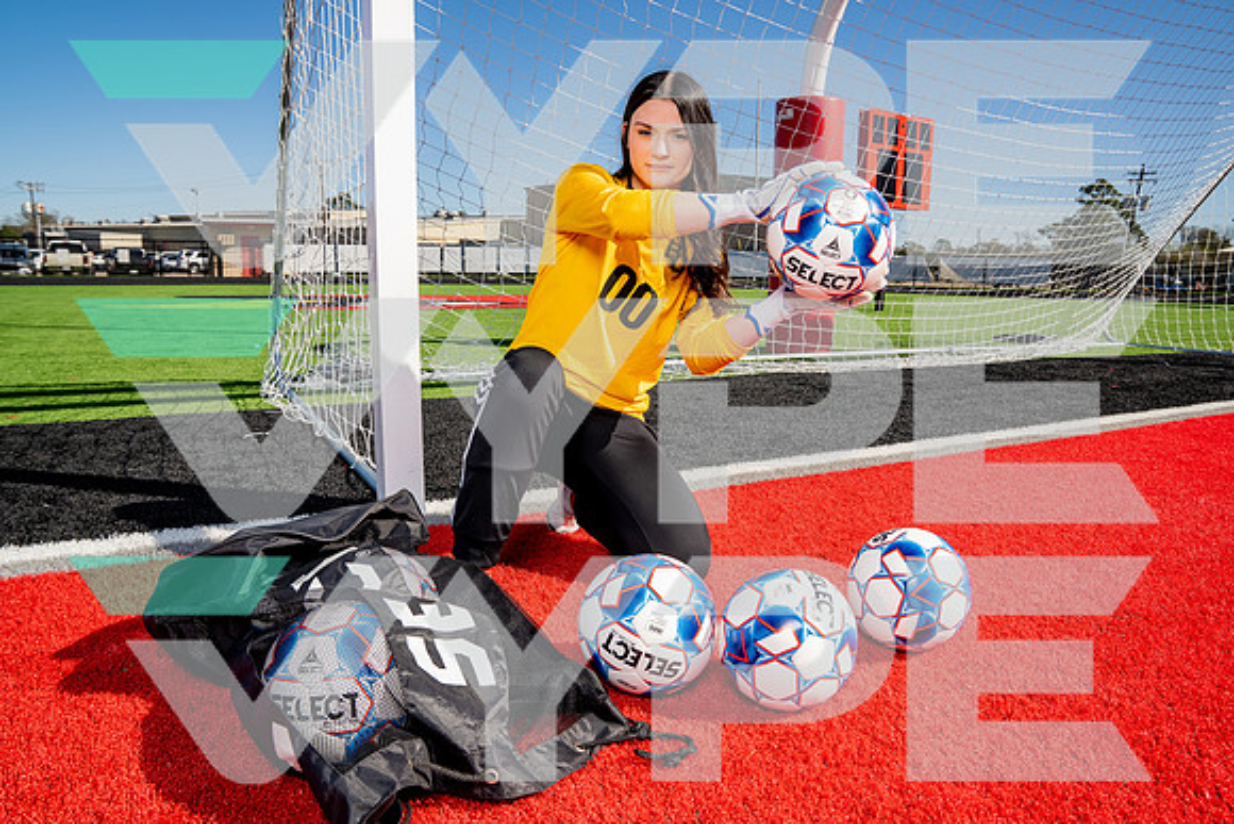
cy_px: 412
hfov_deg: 73.7
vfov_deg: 53.2
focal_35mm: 24
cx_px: 617
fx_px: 823
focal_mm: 24
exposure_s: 1/250
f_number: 7.1
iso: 100
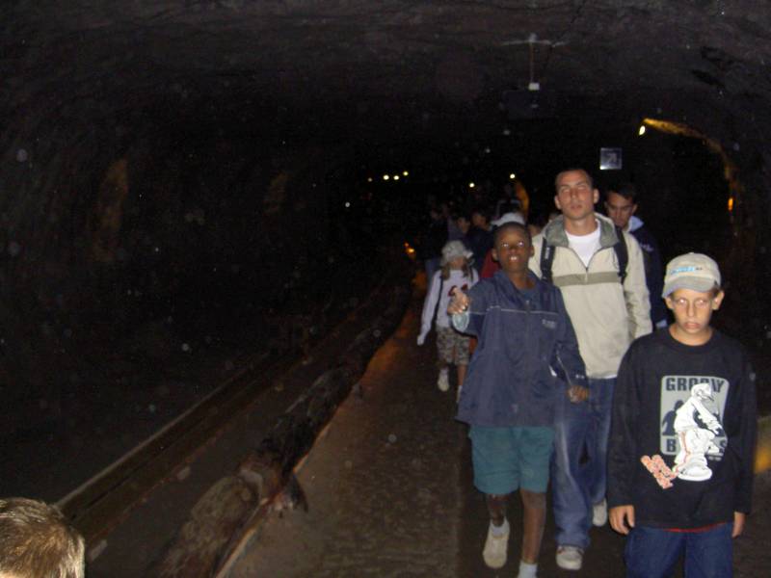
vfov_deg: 36.8
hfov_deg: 47.9
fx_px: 869
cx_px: 386
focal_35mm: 39
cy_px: 289
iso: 100
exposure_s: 1/30
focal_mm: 8
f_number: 2.8
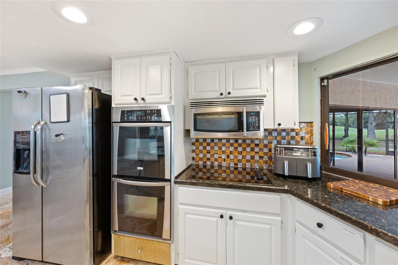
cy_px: 132
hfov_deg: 104.2
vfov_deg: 81.2
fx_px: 155
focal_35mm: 14
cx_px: 199
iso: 250
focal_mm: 14
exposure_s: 1.6
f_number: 6.3
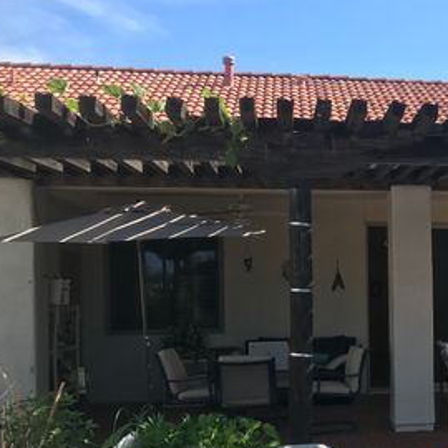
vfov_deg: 30.8
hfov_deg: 29.1
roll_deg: +0.6
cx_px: 446
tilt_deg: -1.2
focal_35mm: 55
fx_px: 805
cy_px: 312
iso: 20
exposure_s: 1/1350
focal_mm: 3.99
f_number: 1.8
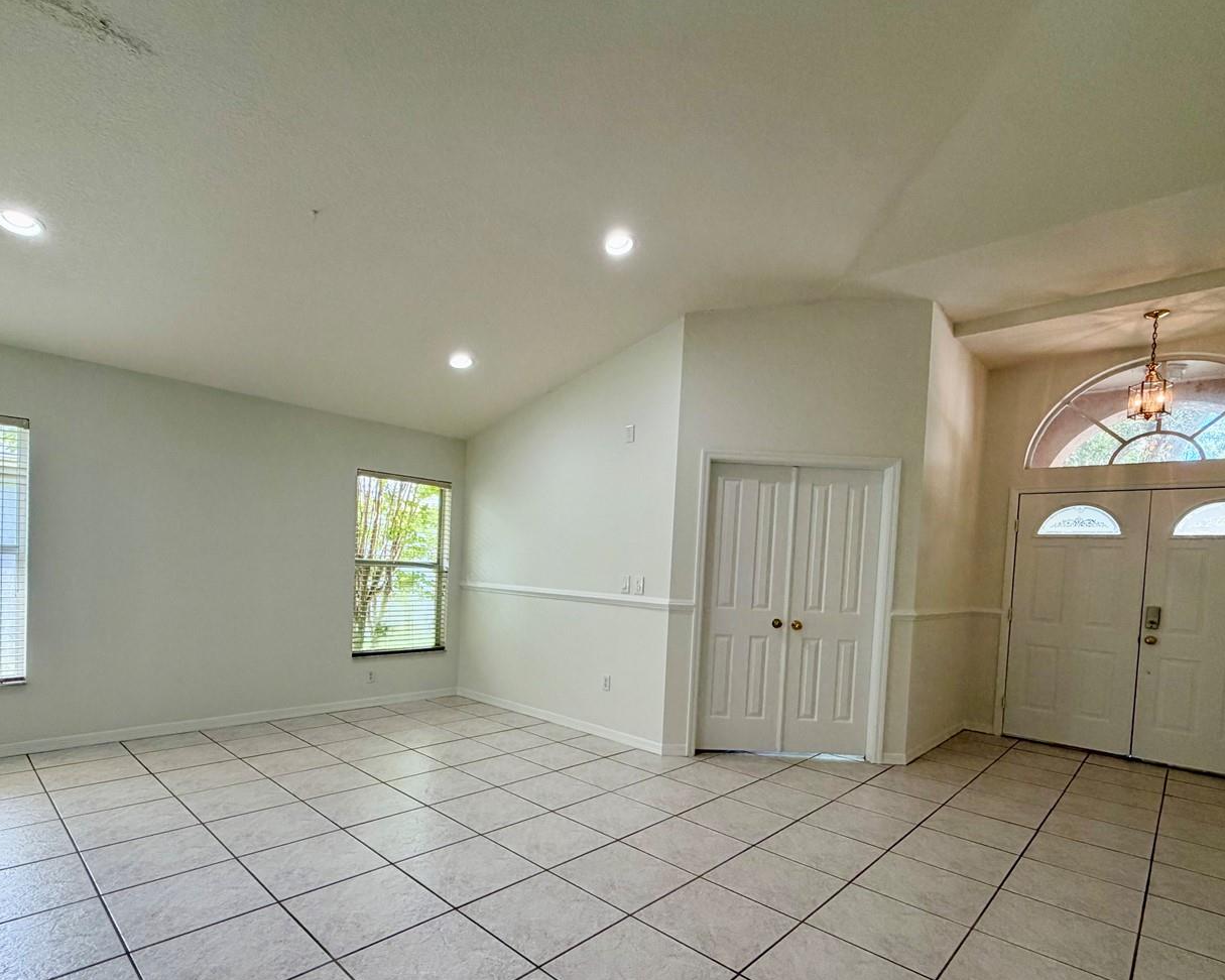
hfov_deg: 86.4
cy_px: 587
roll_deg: -3.9
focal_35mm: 18
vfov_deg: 73.0
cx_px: 597
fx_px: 653
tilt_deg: -2.0
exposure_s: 1/120
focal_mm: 2.22
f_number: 2.2
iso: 160
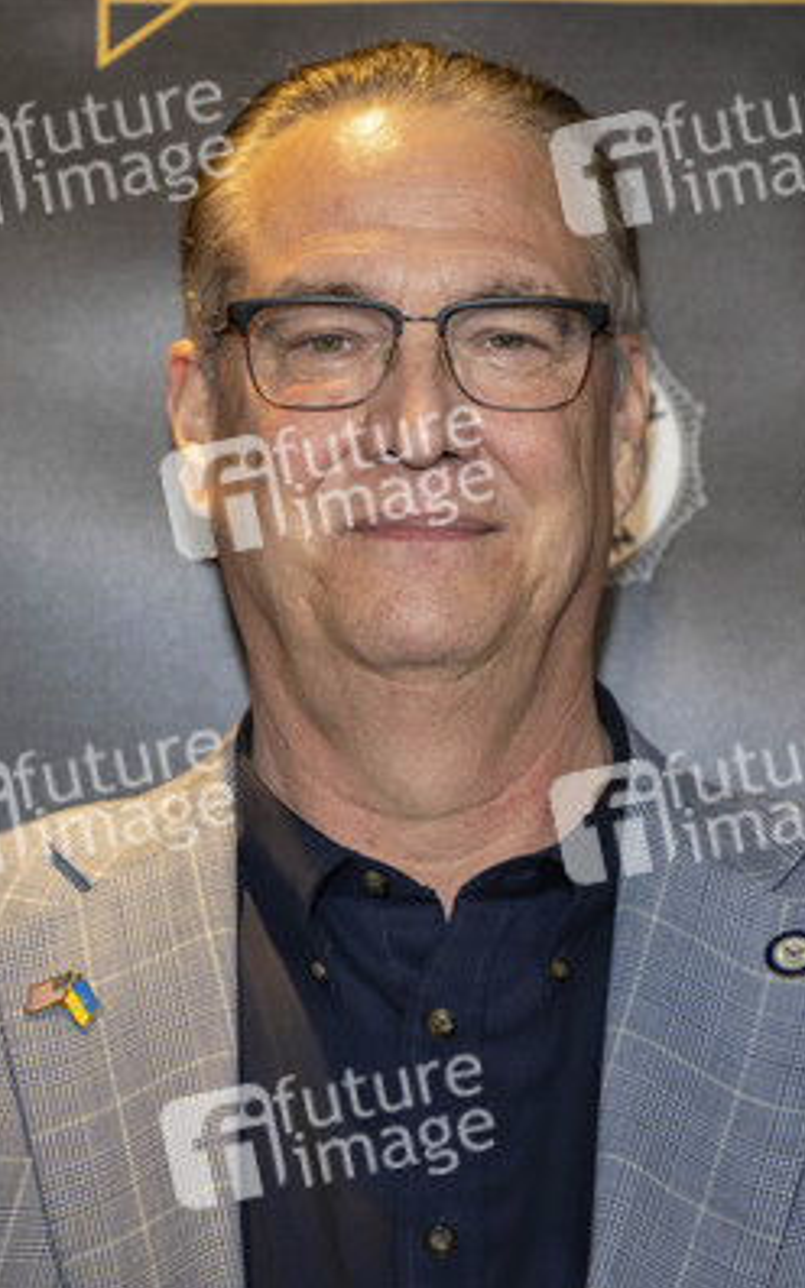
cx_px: 422
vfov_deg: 17.0
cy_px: 646
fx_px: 4319
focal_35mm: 123
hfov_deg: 10.6
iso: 800
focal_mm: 120
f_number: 4
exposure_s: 1/250
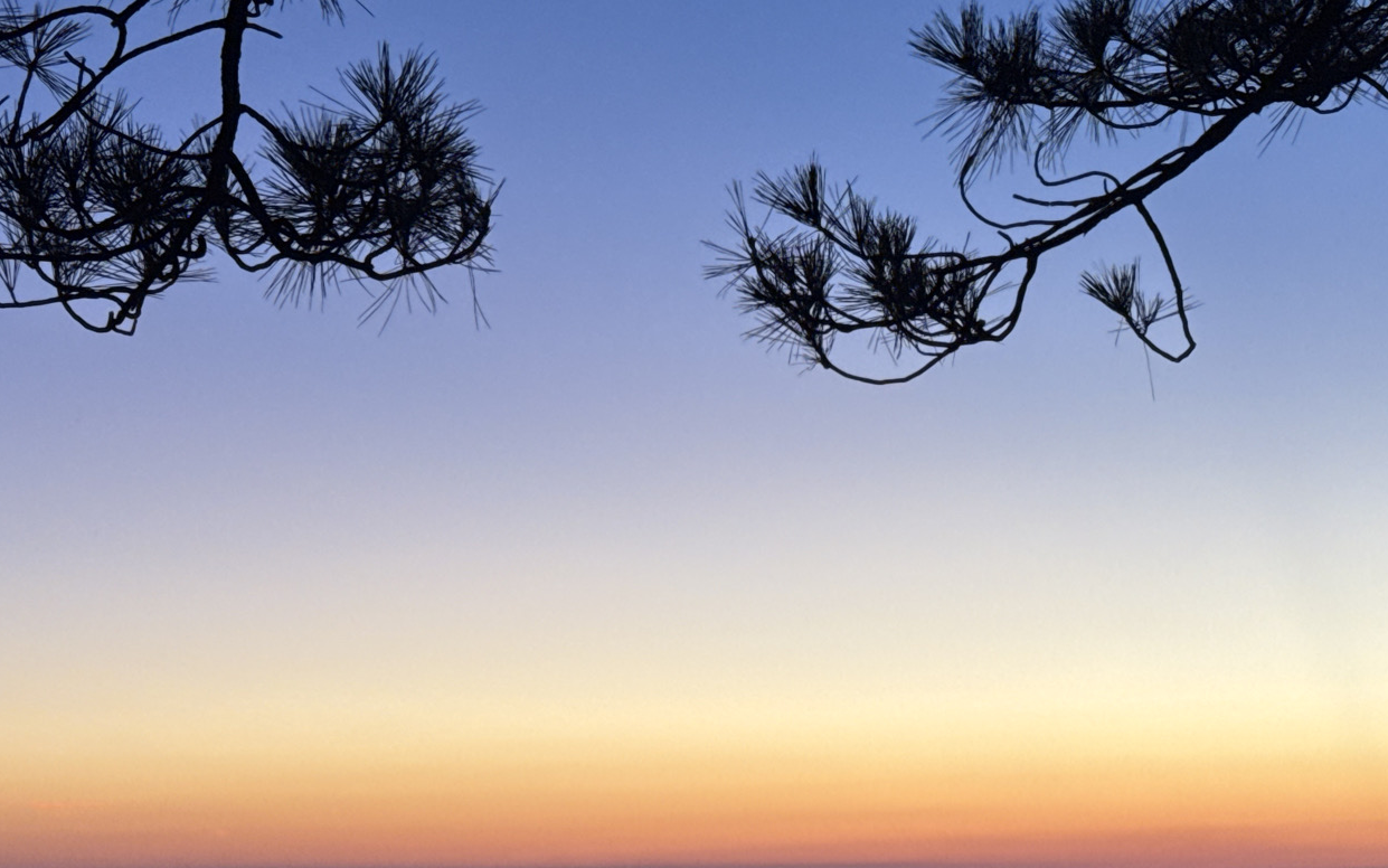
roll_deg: +1.3
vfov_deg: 15.9
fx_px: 3102
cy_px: 633
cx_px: 740
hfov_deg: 25.2
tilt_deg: +3.5
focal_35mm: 82
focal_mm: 6.76
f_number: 1.78
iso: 100
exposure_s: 1/86
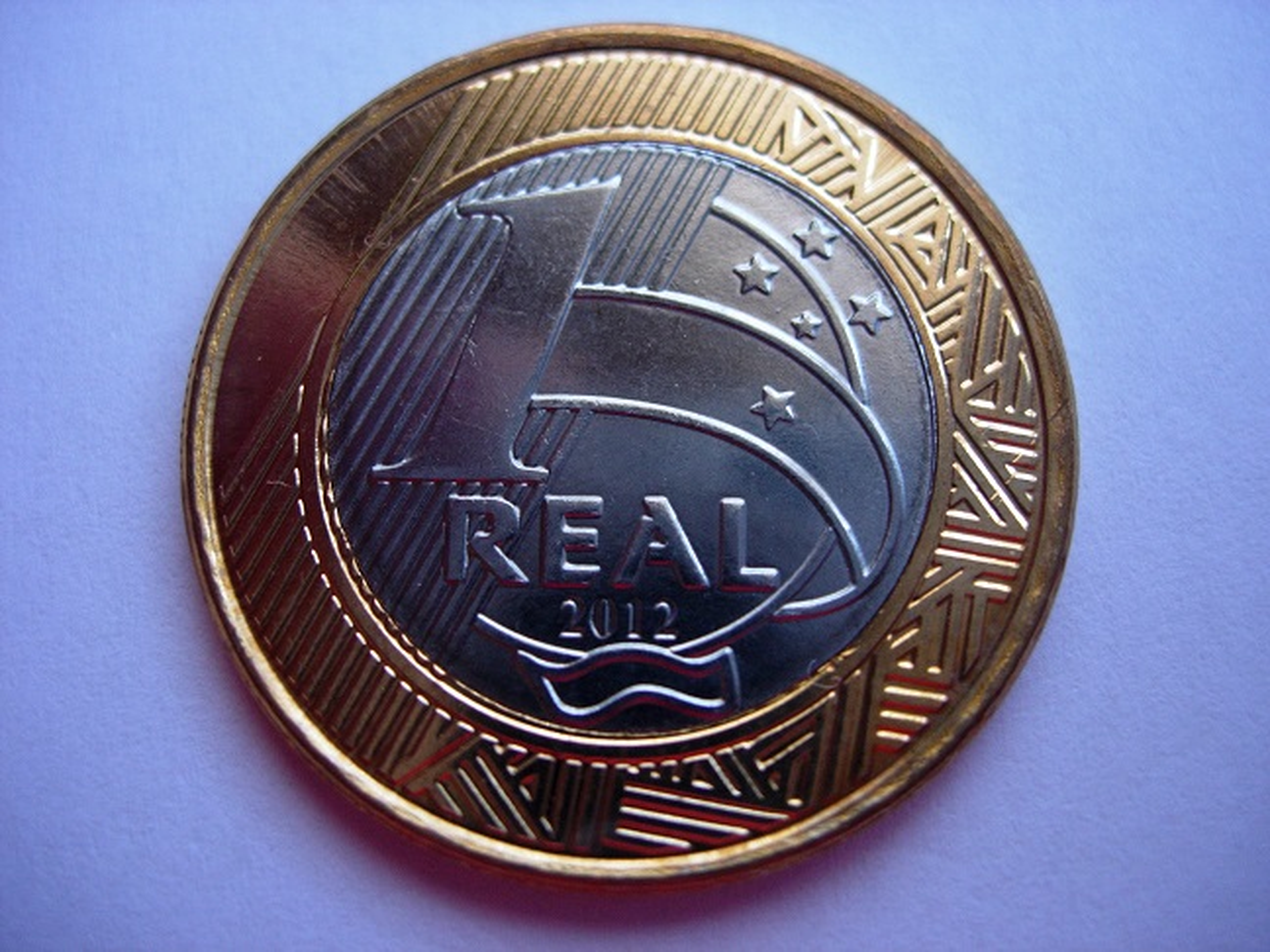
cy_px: 476
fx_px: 1394
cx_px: 635
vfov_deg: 37.7
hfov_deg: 49.0
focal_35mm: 38
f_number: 2.8
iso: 115
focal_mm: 7.8
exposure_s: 1/32
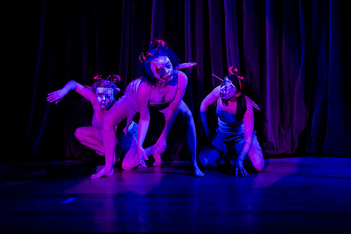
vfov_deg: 24.1
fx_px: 546
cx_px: 205
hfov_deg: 35.6
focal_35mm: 56
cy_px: 85
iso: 3200
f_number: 4
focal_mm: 38
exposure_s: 1/200
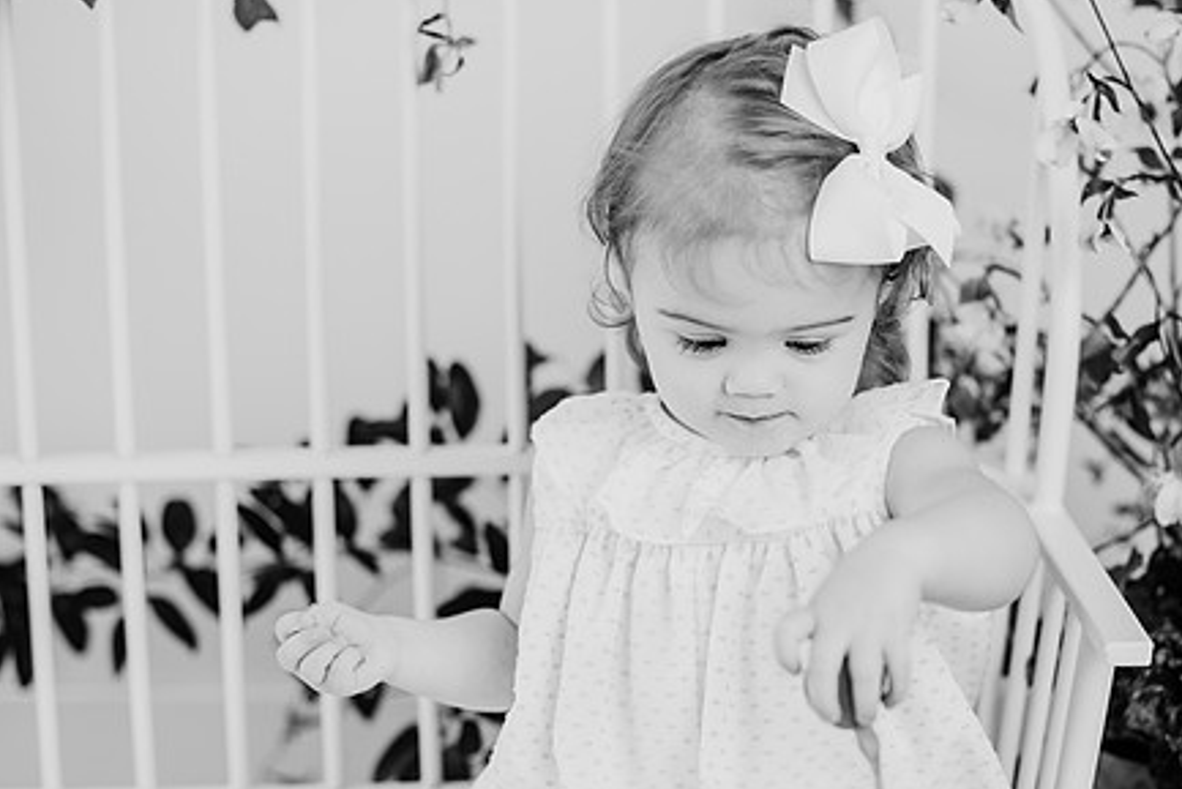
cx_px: 704
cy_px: 490
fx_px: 2200
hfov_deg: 30.0
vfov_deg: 20.3
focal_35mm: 67
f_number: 2.5
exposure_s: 1/160
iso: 125
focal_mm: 50
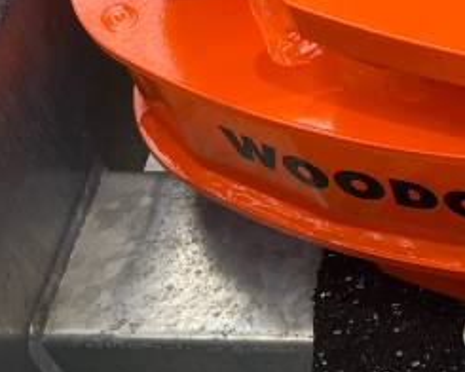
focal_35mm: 106
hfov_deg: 16.1
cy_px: -197
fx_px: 1459
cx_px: 753
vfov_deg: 13.6
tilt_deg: -45.3
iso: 40
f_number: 1.5
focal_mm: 5.7
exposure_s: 1/166
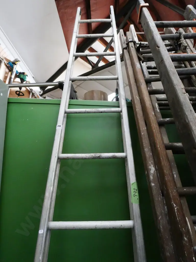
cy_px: 131
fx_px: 136
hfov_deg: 71.6
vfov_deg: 87.8
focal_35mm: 18
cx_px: 98
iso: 6400
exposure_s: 1/125
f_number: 5.6
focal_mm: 9
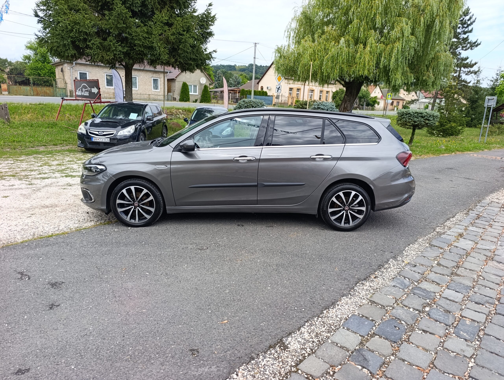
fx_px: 335
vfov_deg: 59.0
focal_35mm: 23
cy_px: 190
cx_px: 252
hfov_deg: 73.8
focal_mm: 6.14
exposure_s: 1/309
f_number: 1.6
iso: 50
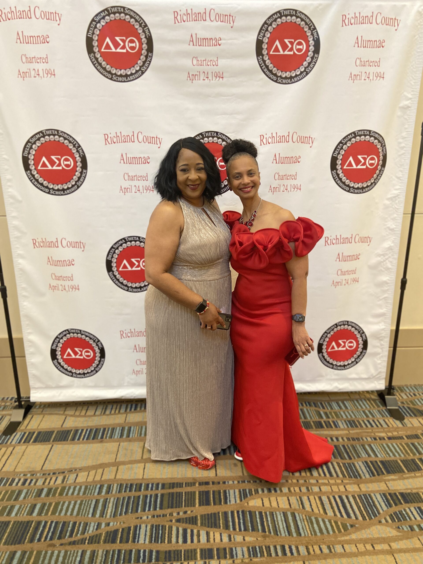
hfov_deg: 53.1
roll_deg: -0.3
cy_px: 282
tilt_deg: -16.9
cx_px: 212
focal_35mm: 26
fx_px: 424
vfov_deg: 67.3
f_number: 1.8
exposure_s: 1/60
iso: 320
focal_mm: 4.25
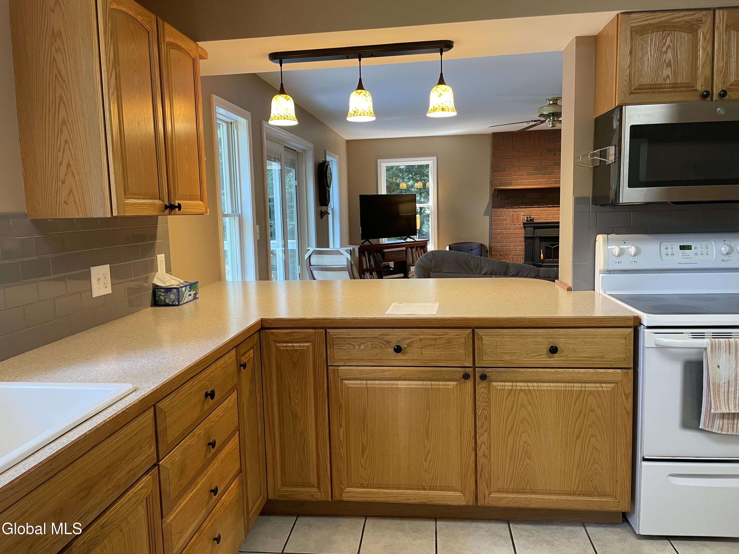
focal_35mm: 26
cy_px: 277
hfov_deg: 67.3
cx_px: 370
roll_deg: +1.6
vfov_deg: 53.1
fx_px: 555
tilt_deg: -7.3
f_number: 1.6
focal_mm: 4.2
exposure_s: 1/60
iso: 100
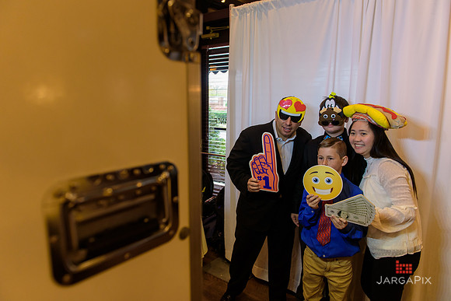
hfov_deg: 73.7
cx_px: 226
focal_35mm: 24
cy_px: 150
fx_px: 301
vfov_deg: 53.2
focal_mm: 24
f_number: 3.2
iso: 1600
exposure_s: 1/125
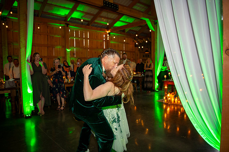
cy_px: 76
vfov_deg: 52.1
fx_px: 156
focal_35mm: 25
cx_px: 114
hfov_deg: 72.6
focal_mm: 24
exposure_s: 1/60
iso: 800
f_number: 2.8
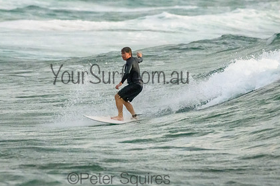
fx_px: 10690
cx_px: 119
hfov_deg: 1.5
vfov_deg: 1.0
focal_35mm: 1375
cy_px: 69
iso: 20000
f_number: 11
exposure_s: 1/4000
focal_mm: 1000
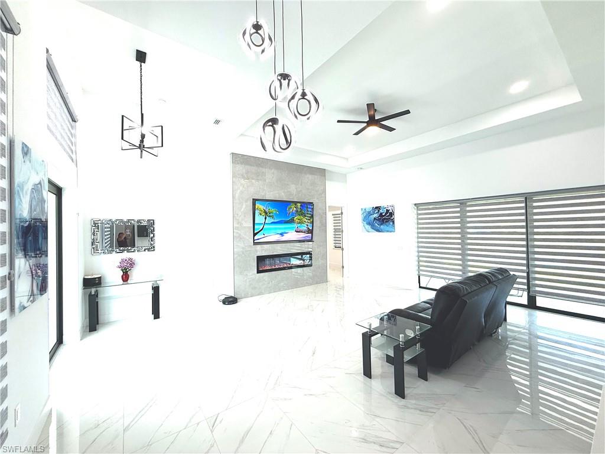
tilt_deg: +0.7
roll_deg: +1.4
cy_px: 227
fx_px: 245
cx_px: 302
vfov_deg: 85.7
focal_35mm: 14
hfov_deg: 102.1
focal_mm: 2.22
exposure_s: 1/120
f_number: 2.2
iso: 100
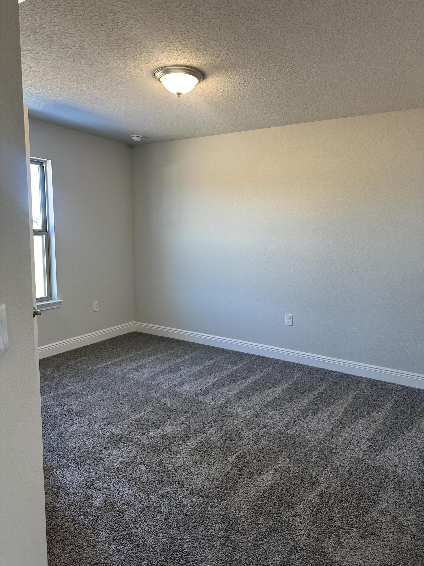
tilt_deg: -6.2
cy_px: 283
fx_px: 392
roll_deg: -1.3
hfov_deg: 56.8
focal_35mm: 24
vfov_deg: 71.6
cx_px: 212
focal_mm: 6.86
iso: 160
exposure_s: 1/120
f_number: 1.78
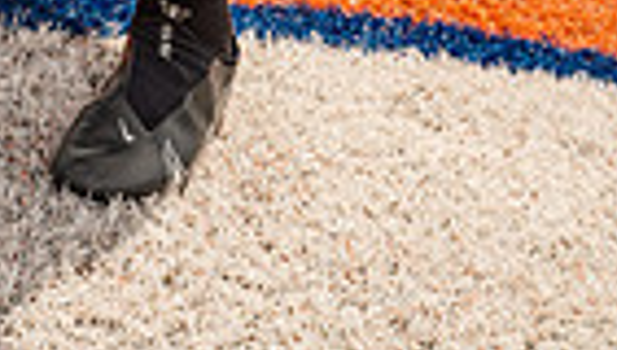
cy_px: -630
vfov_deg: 8.7
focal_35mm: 120
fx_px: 1967
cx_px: 144
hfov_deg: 17.7
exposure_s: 1/320
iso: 100
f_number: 8
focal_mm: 36
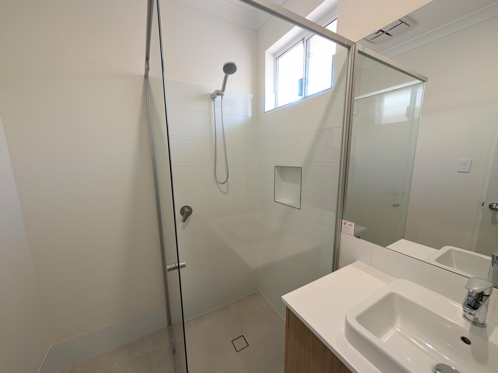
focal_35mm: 12
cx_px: 249
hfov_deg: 110.5
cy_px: 186
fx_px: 173
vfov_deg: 94.5
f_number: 1.7
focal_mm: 2.02
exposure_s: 1/90
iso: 155
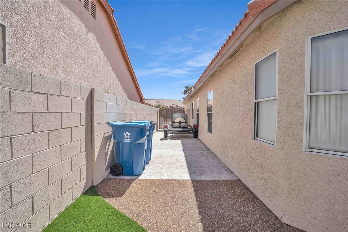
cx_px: 174
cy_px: 116
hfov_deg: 96.7
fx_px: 155
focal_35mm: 16
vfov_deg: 73.7
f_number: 10
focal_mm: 16
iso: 500
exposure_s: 1/800
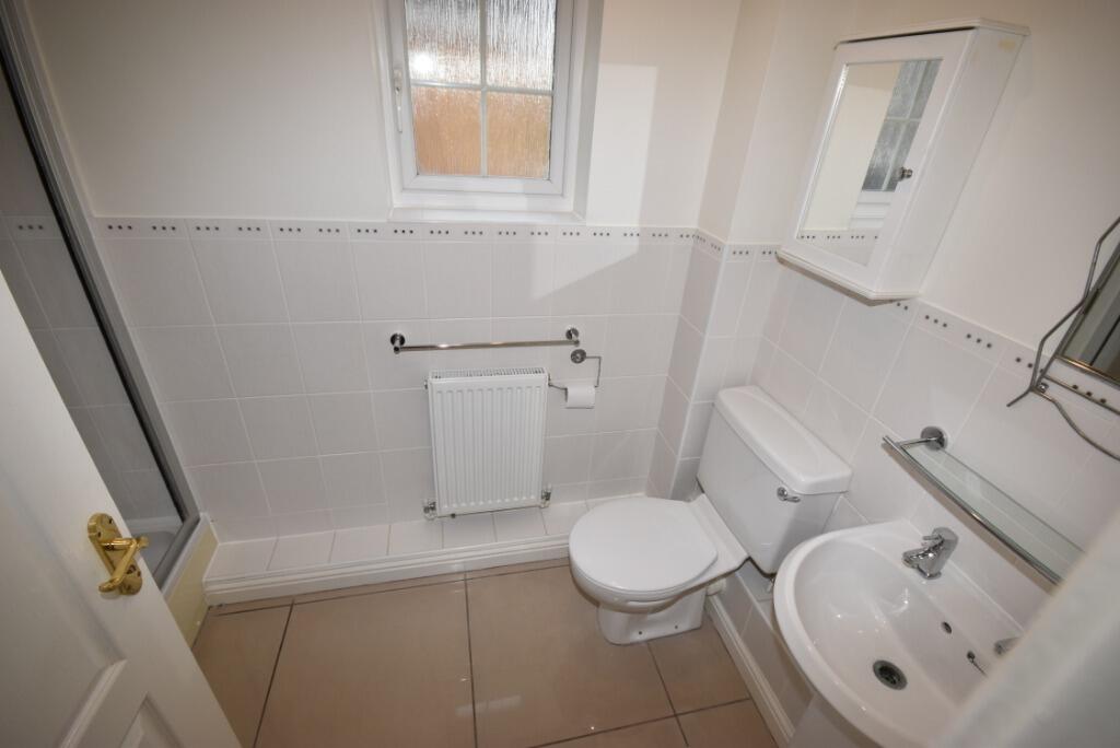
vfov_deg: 77.4
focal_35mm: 15
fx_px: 467
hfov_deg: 100.4
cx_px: 560
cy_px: 374
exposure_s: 1/60
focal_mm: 10
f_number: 6.3
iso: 640
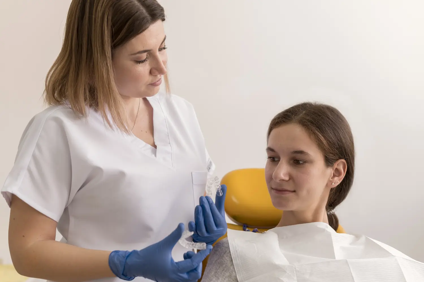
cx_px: 212
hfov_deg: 39.6
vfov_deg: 27.0
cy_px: 141
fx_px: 588
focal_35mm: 50
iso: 500
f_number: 3.2
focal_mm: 50
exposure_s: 1/400
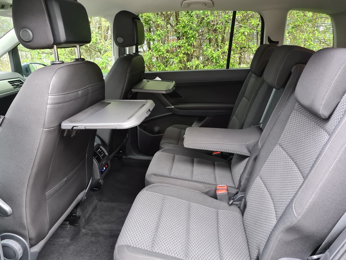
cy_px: 130
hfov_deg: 67.3
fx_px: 260
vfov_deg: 53.1
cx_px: 173
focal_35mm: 26
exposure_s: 1/50
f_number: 1.8
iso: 640
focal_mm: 5.4
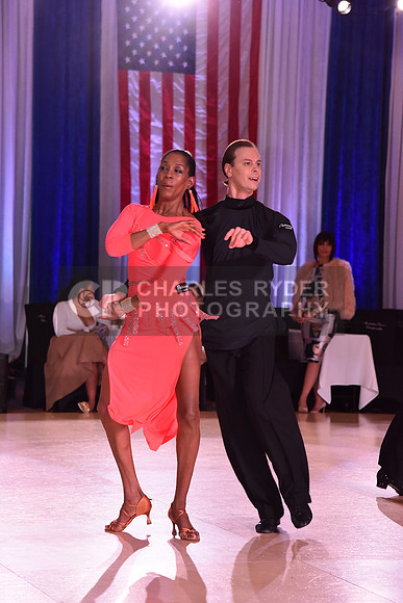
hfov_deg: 13.7
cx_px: 202
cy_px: 302
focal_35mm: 100
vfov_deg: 20.4
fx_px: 1678
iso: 2500
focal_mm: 100
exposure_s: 1/320
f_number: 6.3
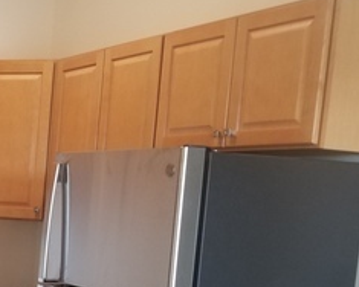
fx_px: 765
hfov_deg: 24.5
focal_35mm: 72
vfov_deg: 20.1
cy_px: 336
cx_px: -44
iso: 160
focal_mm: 4.25
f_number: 1.7
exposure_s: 1/30
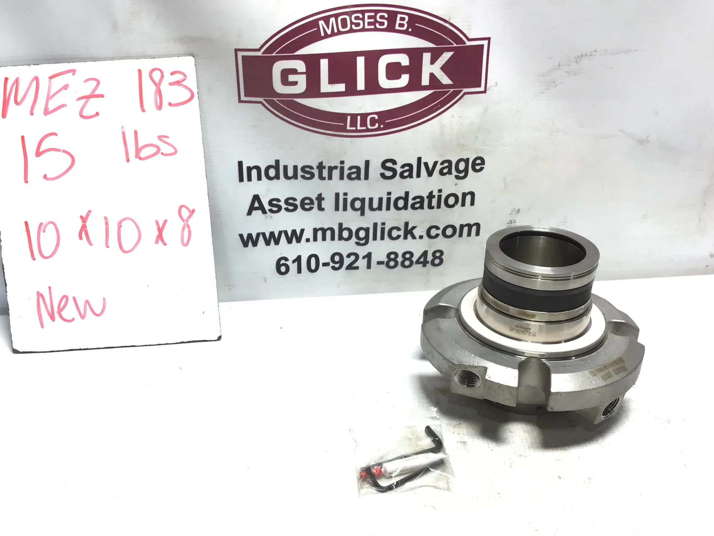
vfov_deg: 39.6
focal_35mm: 36
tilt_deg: -30.4
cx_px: 323
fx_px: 743
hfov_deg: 51.3
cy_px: 295
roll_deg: +0.5
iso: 32
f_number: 2.4
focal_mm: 3.3
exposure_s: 1/120
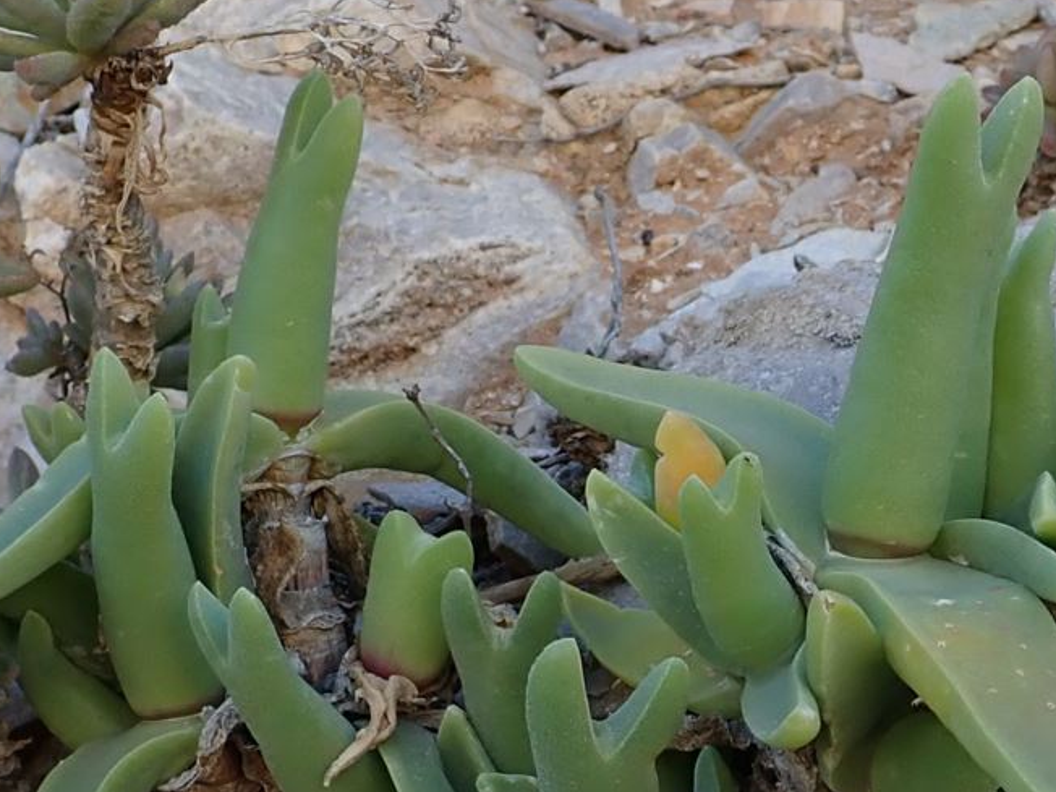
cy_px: 726
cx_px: 557
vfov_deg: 15.9
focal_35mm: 92
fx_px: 2807
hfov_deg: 21.3
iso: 100
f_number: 3.2
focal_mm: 5.5
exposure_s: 1/125
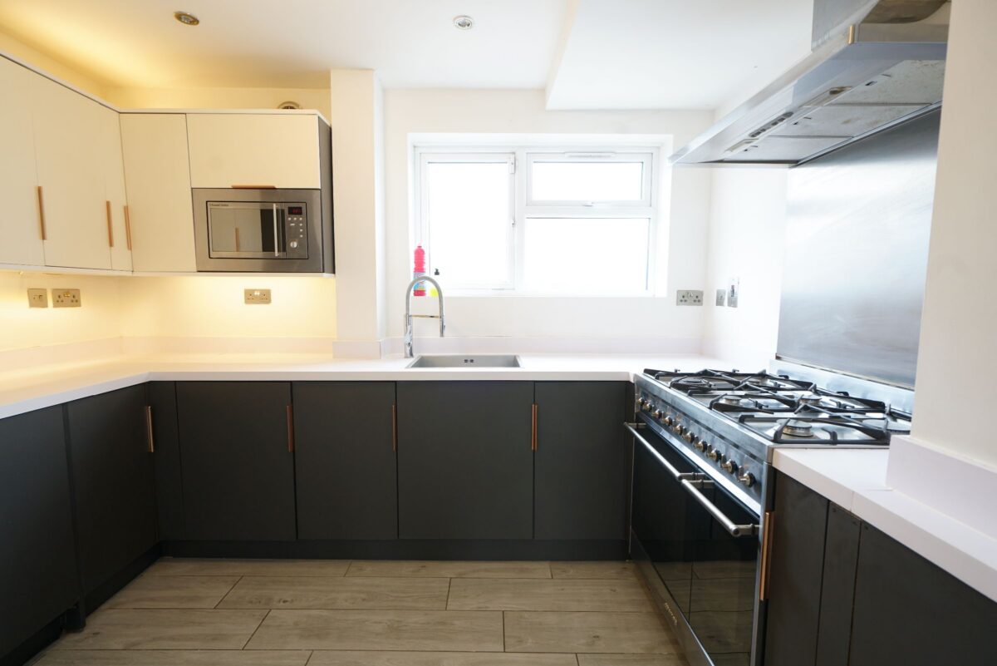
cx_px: 498
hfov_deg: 96.7
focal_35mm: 16
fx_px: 443
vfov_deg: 73.8
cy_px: 333
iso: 500
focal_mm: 16
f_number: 5.6
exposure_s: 1/50
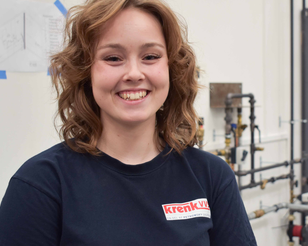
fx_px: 654
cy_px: 121
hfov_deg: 26.2
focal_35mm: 72
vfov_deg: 21.3
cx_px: 225
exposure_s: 1/60
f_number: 4.2
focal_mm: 31
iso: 800
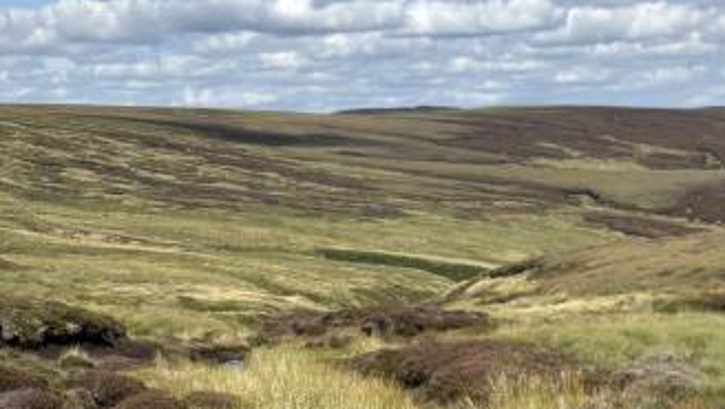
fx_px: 1327
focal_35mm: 69
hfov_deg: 29.8
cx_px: 588
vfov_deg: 16.0
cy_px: 619
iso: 50
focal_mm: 5.96
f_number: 1.6
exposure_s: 1/3534
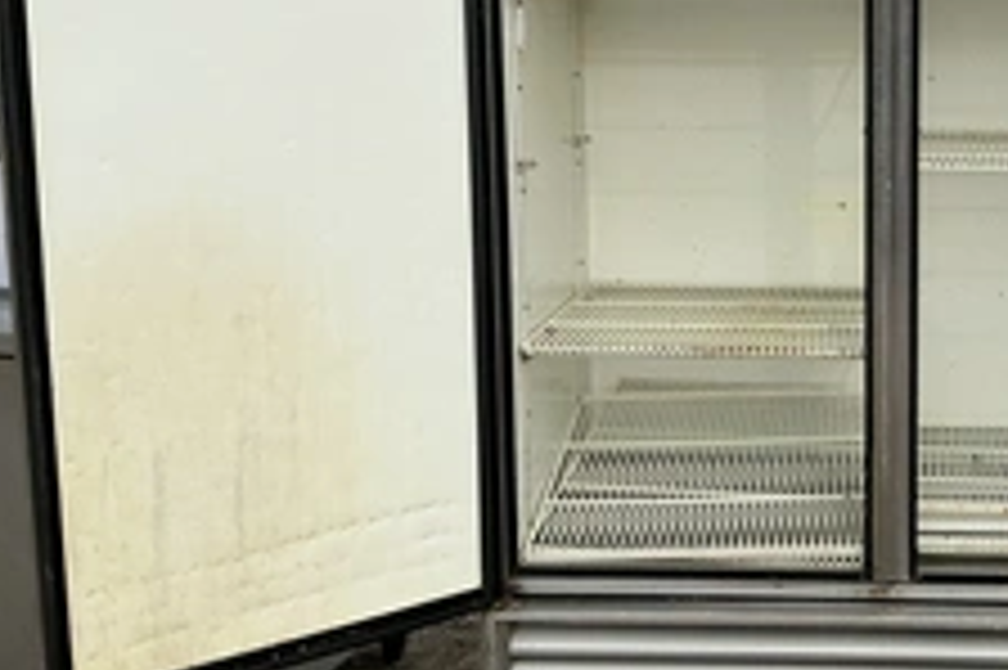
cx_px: 855
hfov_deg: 36.4
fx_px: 1455
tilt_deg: -6.4
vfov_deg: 25.8
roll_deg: -0.9
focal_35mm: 52
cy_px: 202
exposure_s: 1/1121
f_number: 1.8
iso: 25
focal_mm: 3
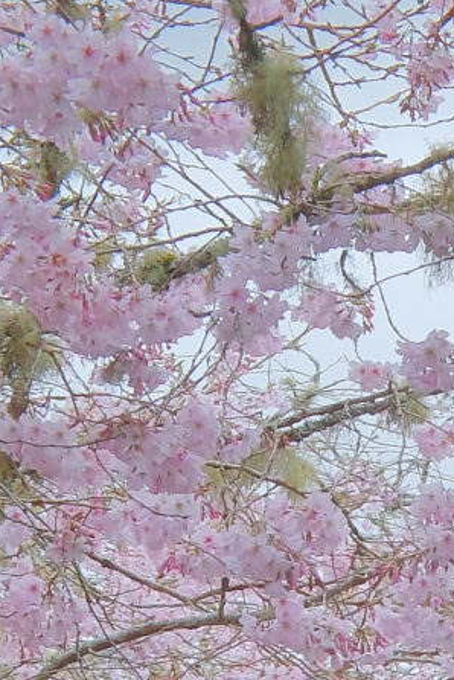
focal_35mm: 281
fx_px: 5307
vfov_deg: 6.8
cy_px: 1839
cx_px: 1053
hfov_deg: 4.8
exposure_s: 1/150
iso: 640
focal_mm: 32.9
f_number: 8
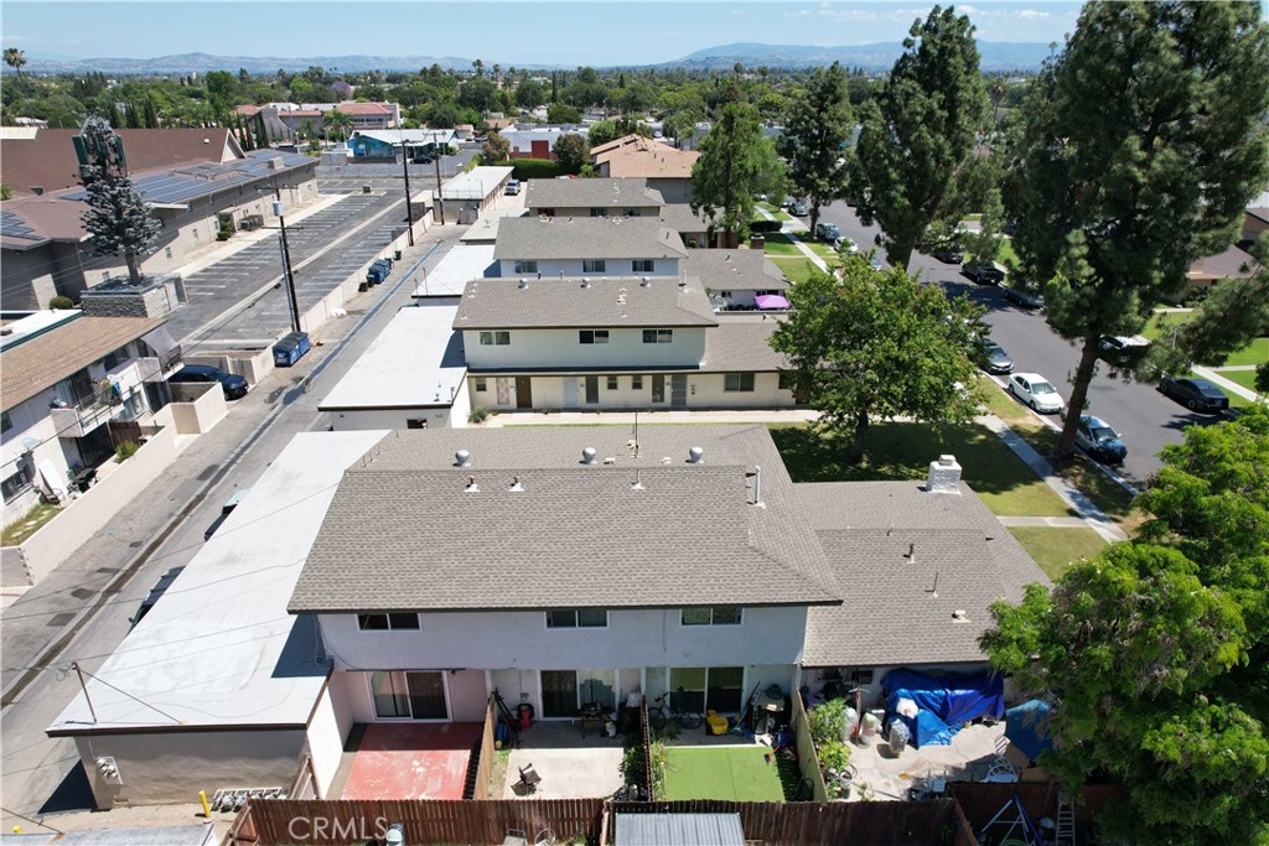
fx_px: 776
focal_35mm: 22
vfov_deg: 57.2
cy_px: 423
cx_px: 634
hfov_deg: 78.6
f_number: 2.8
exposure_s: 1/1600
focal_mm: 8.38
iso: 110
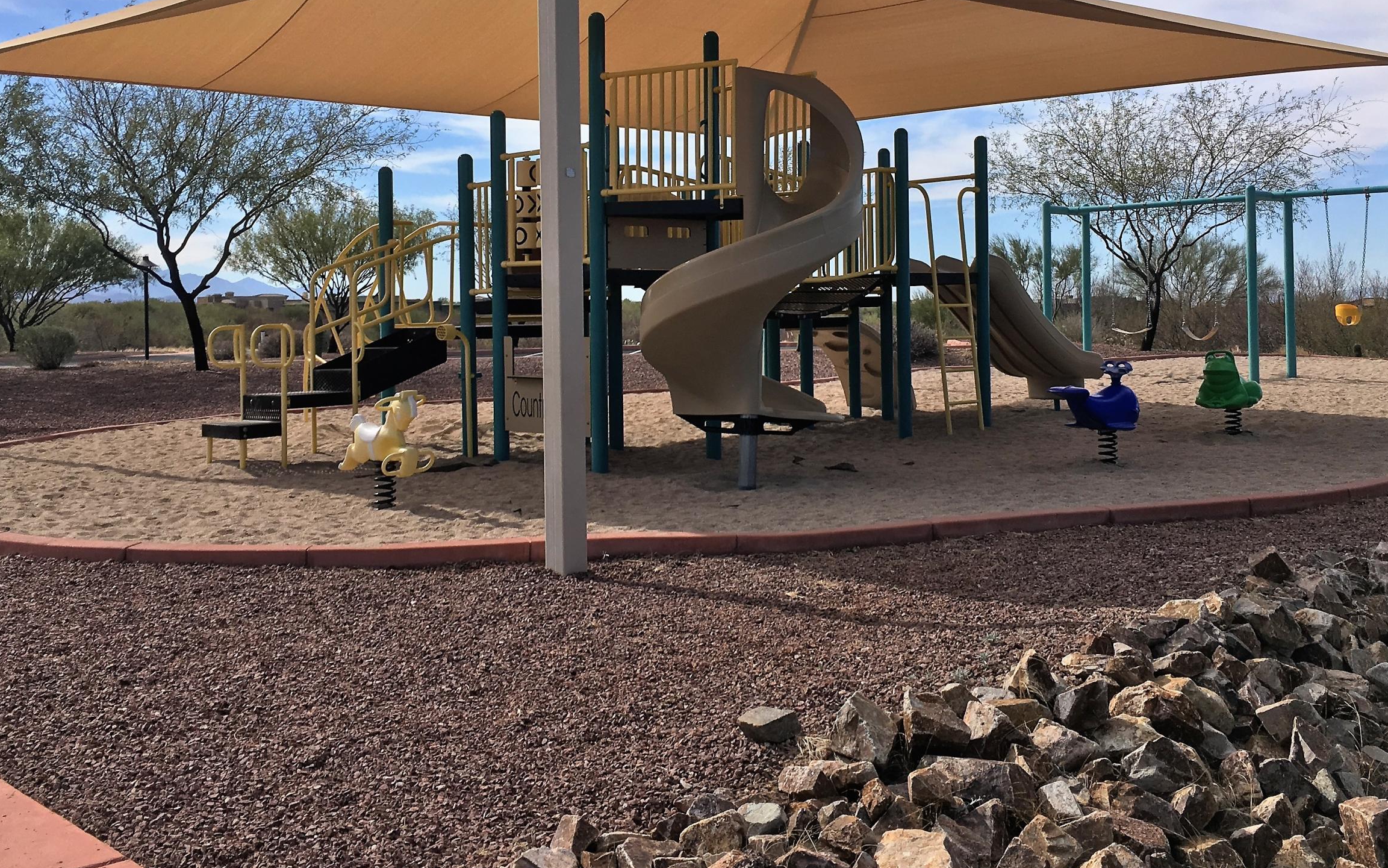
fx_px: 1513
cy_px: 290
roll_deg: +0.4
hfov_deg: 49.3
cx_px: 718
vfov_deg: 31.7
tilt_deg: +1.4
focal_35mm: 40
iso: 25
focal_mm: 4.15
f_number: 2.2
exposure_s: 1/2653
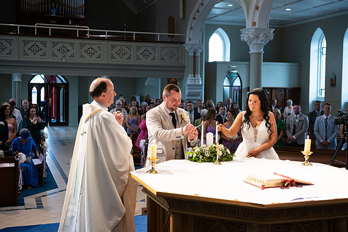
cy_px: 109
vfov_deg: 26.5
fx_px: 493
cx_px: 182
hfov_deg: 38.9
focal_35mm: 51
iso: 800
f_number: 3.5
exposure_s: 1/160
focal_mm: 48
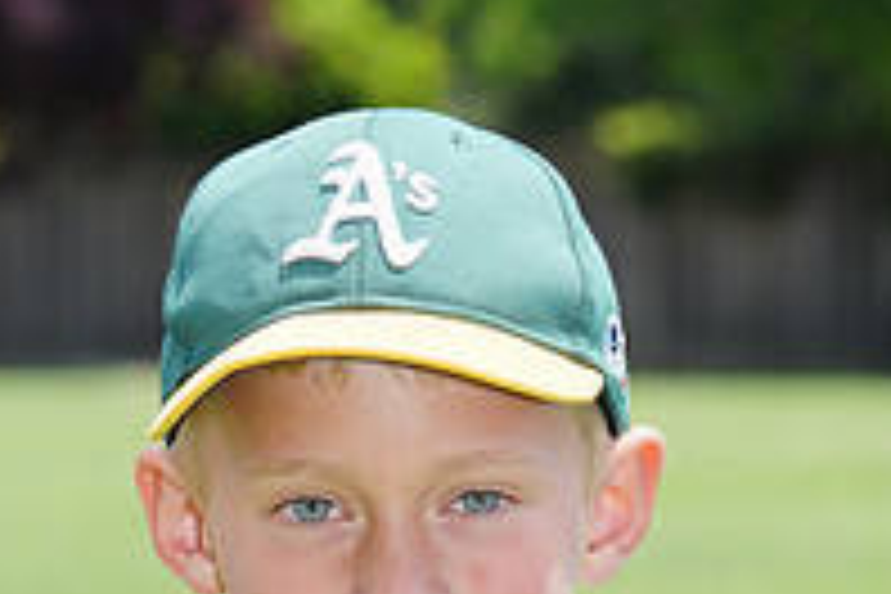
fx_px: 11978
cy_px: 781
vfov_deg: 2.8
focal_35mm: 484
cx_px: 459
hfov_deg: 4.3
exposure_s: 1/200
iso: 200
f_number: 10
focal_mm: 165
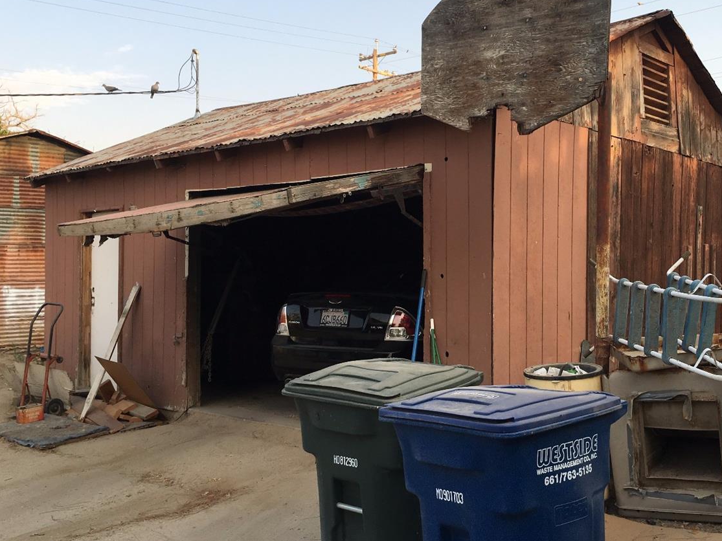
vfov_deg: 36.8
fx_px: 813
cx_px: 443
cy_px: 272
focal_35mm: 39
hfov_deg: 47.5
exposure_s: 1/420
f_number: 2.2
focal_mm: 4.15
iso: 25
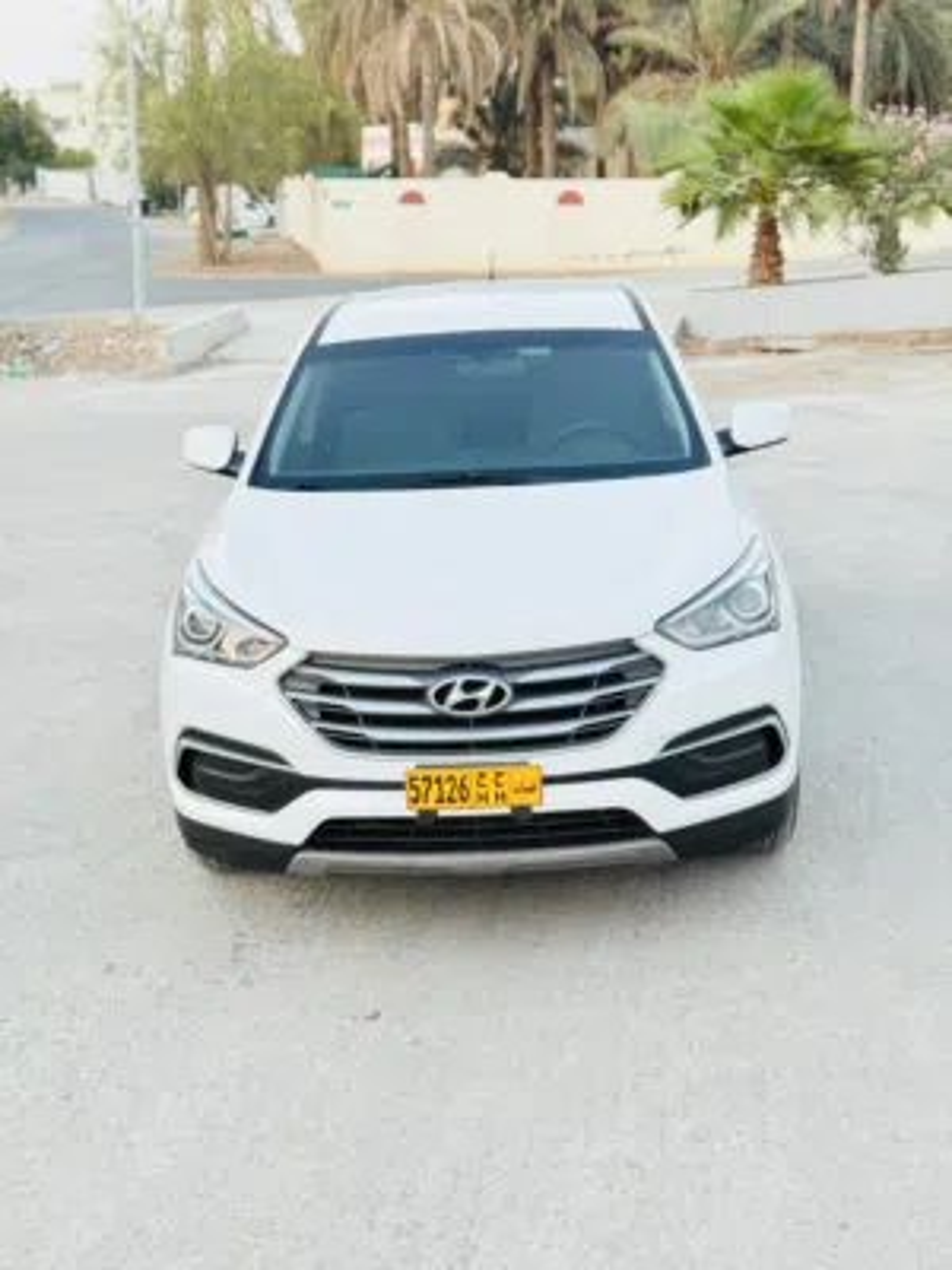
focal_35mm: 48
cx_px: 476
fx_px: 1760
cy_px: 635
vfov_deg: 39.7
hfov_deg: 30.3
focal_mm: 6.76
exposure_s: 1/83
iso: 125
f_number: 1.78
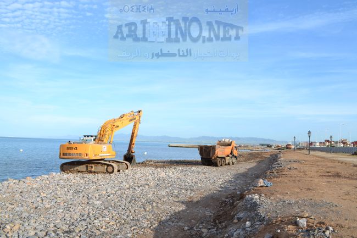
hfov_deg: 67.4
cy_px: 119
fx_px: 268
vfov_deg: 47.9
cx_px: 178
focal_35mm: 27
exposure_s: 1/250
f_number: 8
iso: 100
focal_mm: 18
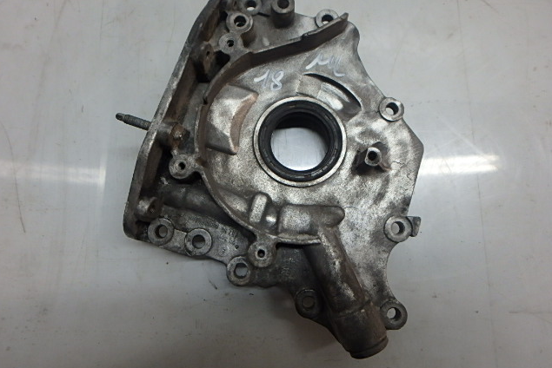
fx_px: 337
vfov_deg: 57.2
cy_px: 166
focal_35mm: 22
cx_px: 276
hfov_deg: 78.6
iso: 200
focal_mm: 3.7
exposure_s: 1/50
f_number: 3.5
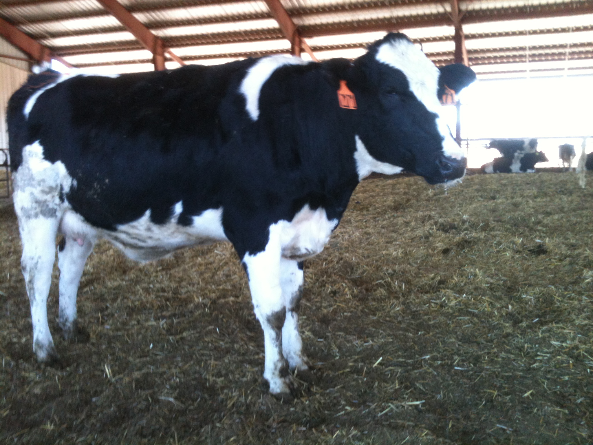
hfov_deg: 52.6
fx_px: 600
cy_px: 222
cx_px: 296
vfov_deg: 40.7
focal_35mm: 35
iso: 80
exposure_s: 1/40
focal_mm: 3.85
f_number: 2.8
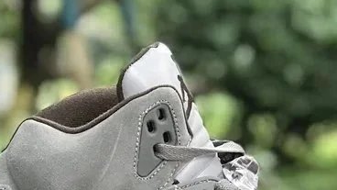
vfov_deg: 9.6
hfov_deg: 17.1
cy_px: 211
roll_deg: -2.1
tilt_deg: -5.5
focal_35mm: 125
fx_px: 1117
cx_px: 214
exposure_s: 1/50
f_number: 2.8
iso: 160
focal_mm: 6.6
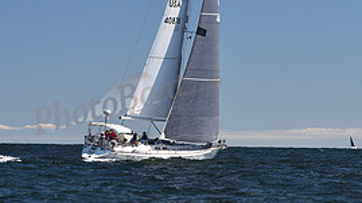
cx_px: 293
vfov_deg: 6.3
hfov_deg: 11.2
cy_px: 11
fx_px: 1842
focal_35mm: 192
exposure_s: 1/800
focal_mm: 85
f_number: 4
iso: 200
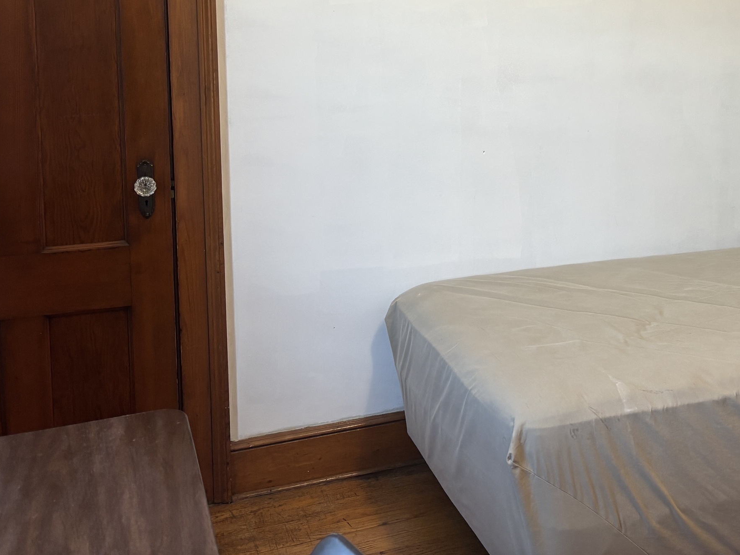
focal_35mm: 45
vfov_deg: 31.0
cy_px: 76
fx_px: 962
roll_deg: +0.1
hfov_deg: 41.1
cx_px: 535
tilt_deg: -6.3
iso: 125
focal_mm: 5.96
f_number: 1.6
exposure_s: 1/60
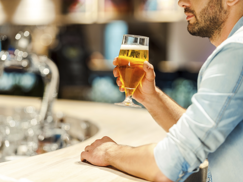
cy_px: 91
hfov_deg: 17.7
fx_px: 779
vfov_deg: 13.3
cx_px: 109
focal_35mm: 111
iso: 320
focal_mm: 102
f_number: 3.2
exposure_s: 1/80
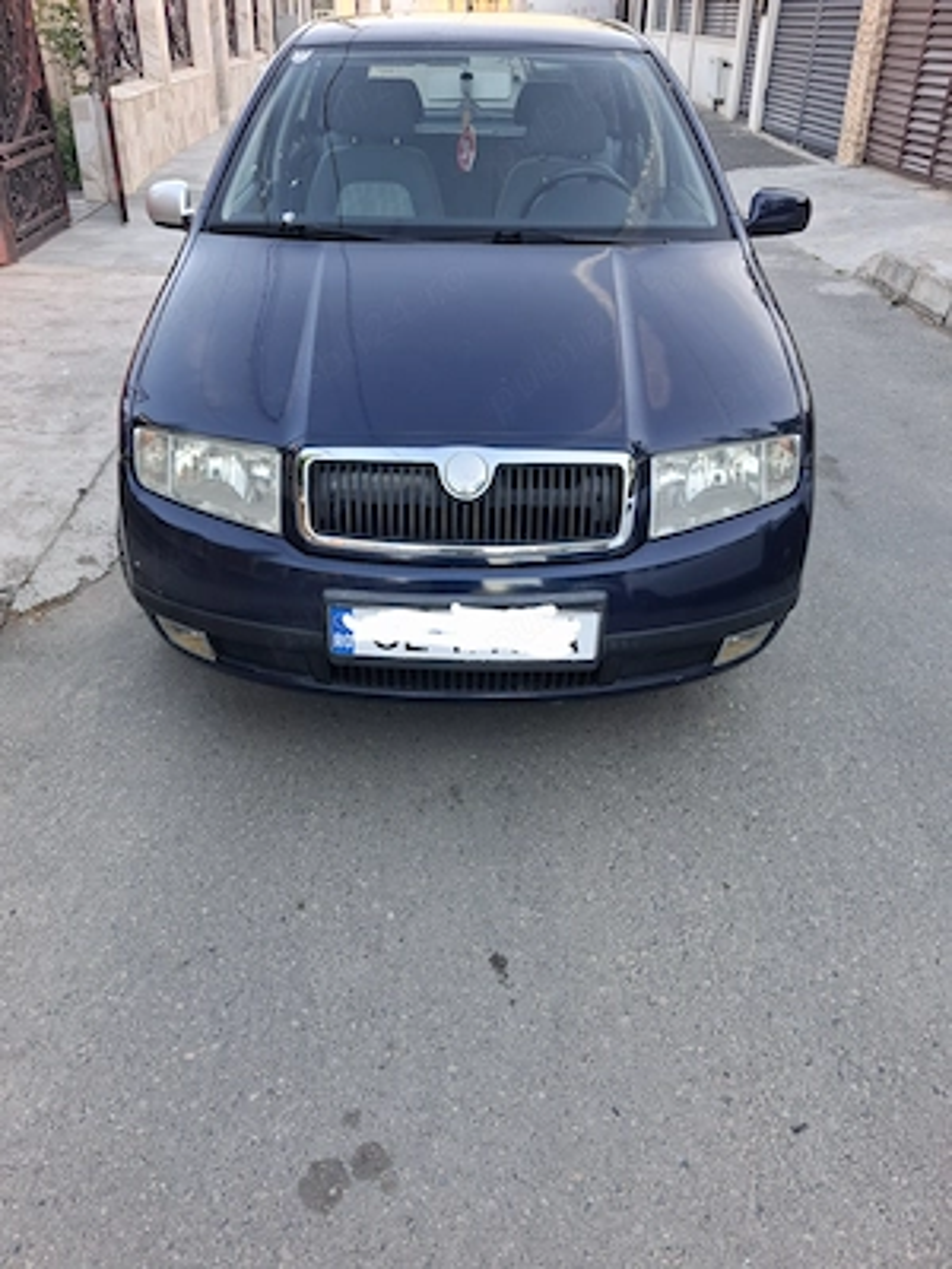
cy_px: 634
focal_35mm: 27
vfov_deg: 65.3
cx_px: 476
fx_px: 990
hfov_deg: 51.4
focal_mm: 4
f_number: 1.8
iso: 160
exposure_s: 1/120
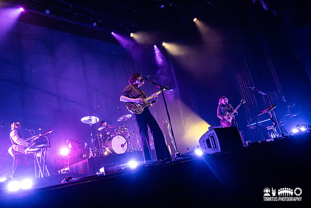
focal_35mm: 27
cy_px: 104
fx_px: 233
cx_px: 156
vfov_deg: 48.0
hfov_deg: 67.4
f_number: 3.5
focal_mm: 10.17
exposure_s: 1/200
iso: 6400
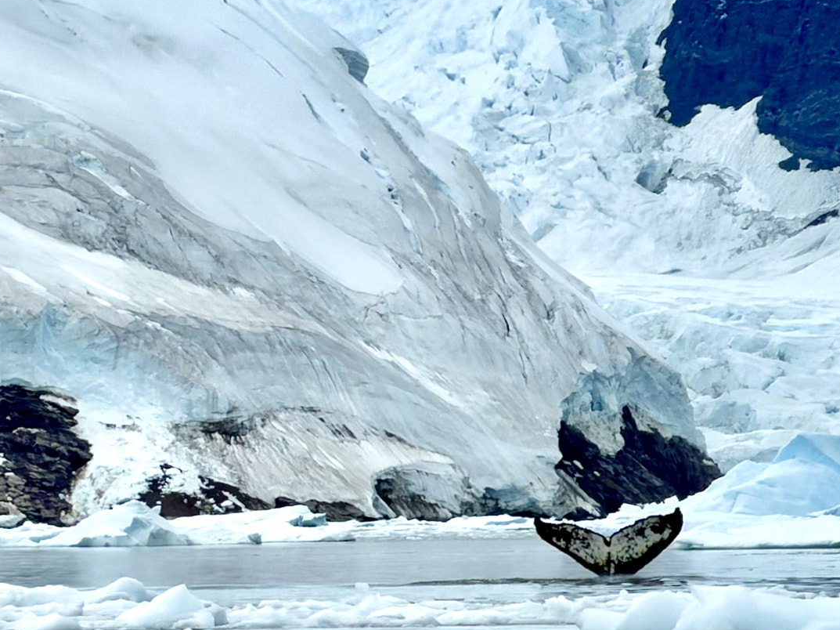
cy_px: 264
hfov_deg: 5.5
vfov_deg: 4.2
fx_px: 8684
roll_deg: +1.2
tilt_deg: -1.2
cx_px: 601
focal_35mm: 358
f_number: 2.8
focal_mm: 16.89
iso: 16
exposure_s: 1/725
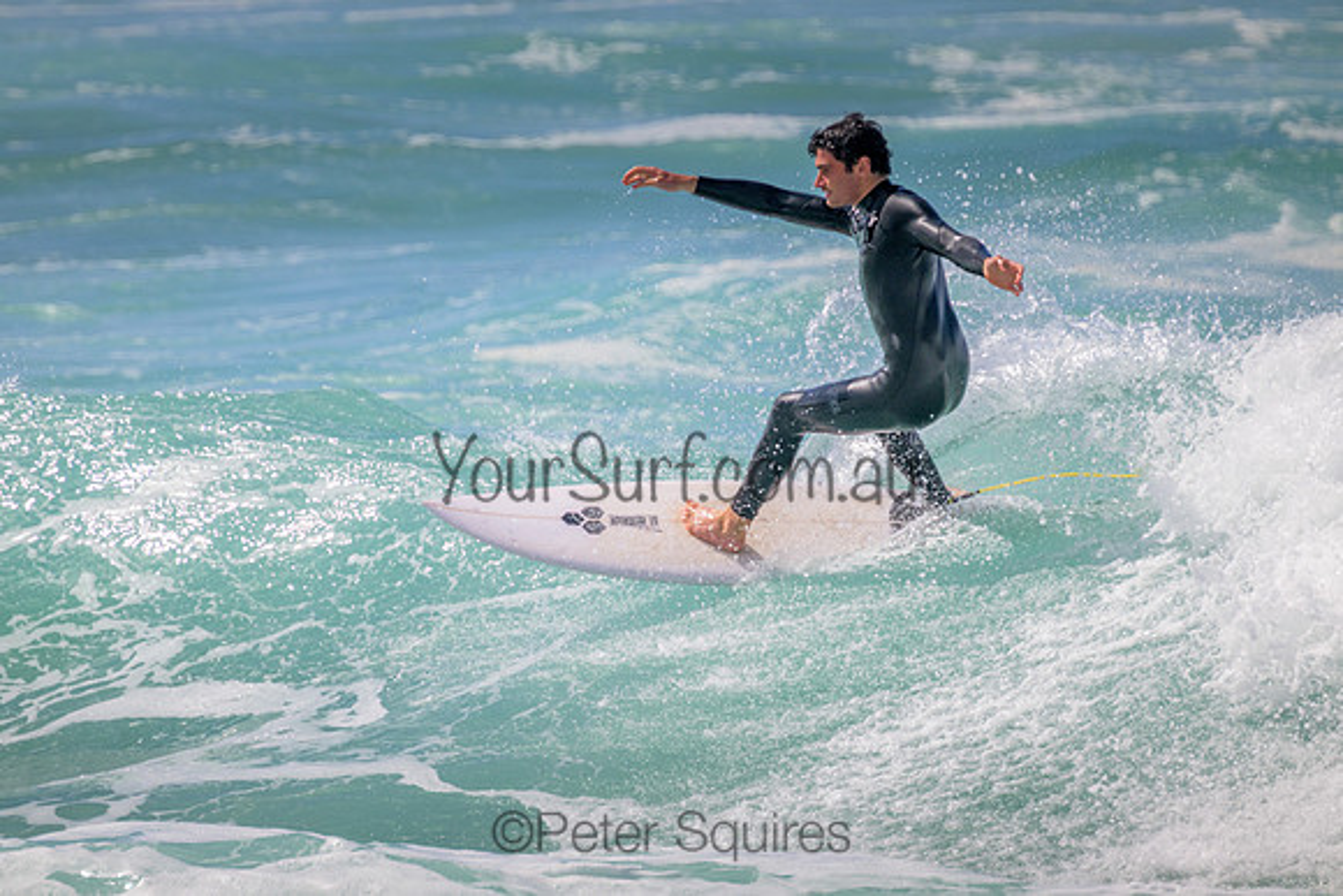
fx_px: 29850
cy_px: 448
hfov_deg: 2.6
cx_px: 672
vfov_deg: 1.7
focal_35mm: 800
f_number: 11
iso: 500
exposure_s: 1/1250
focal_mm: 800
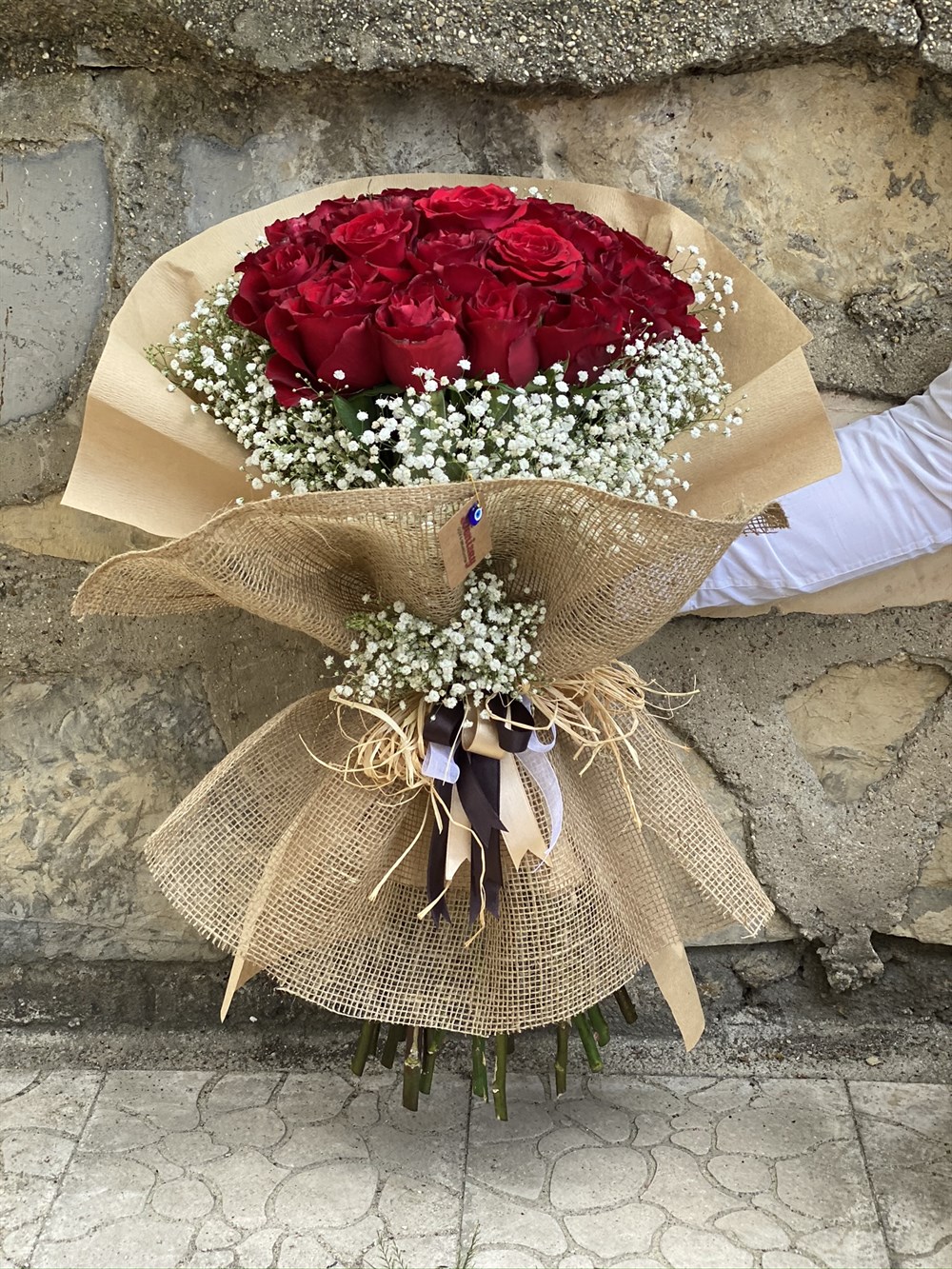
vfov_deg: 36.8
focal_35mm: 52
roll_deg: +1.0
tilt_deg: -18.2
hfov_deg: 28.0
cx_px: 476
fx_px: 1906
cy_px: 634
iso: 32
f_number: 2
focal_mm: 6
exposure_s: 1/122
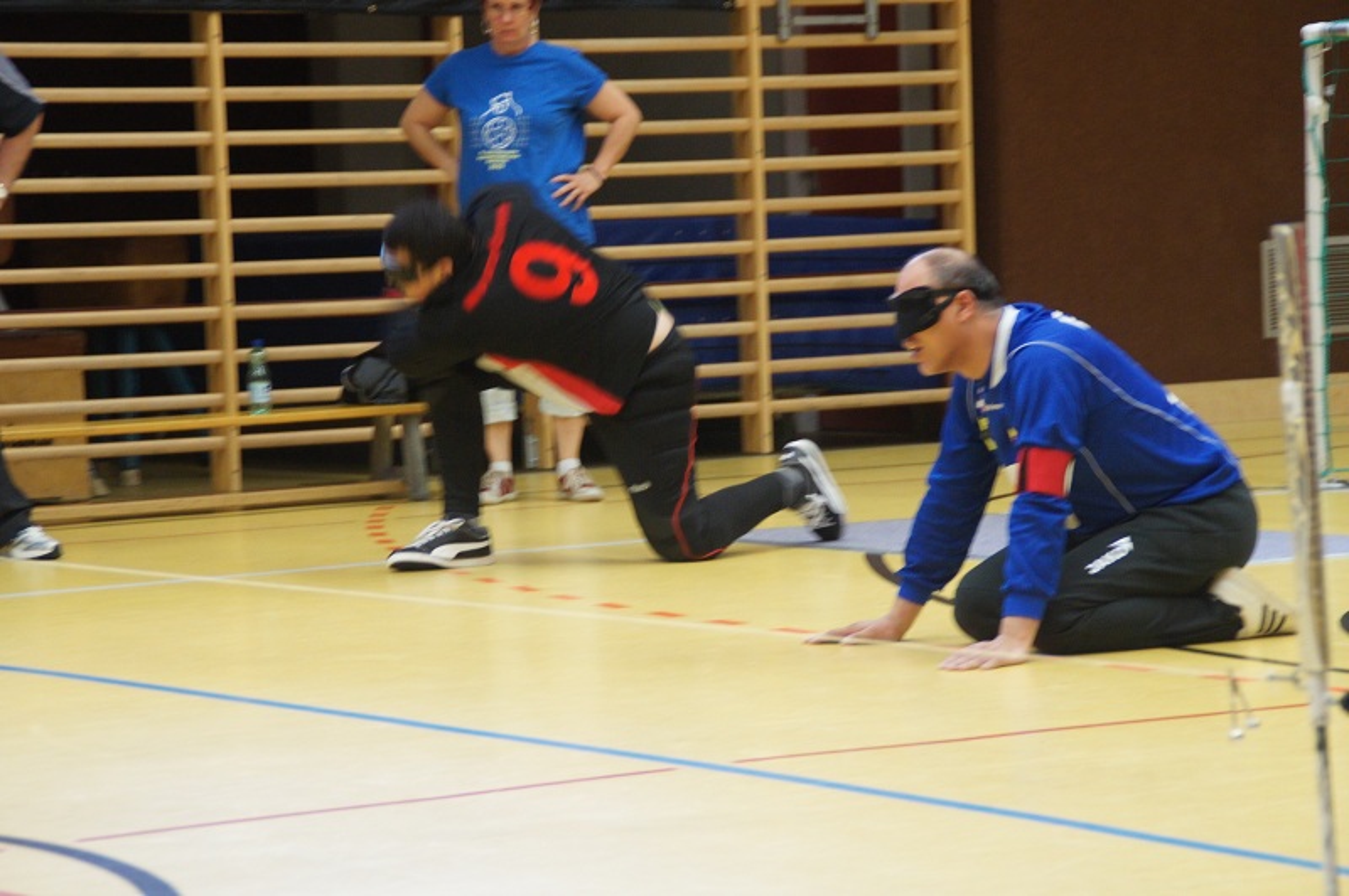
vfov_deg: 9.1
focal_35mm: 150
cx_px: 674
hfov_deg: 13.7
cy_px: 448
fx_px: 5616
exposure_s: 1/30
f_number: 5.6
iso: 1600
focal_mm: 100
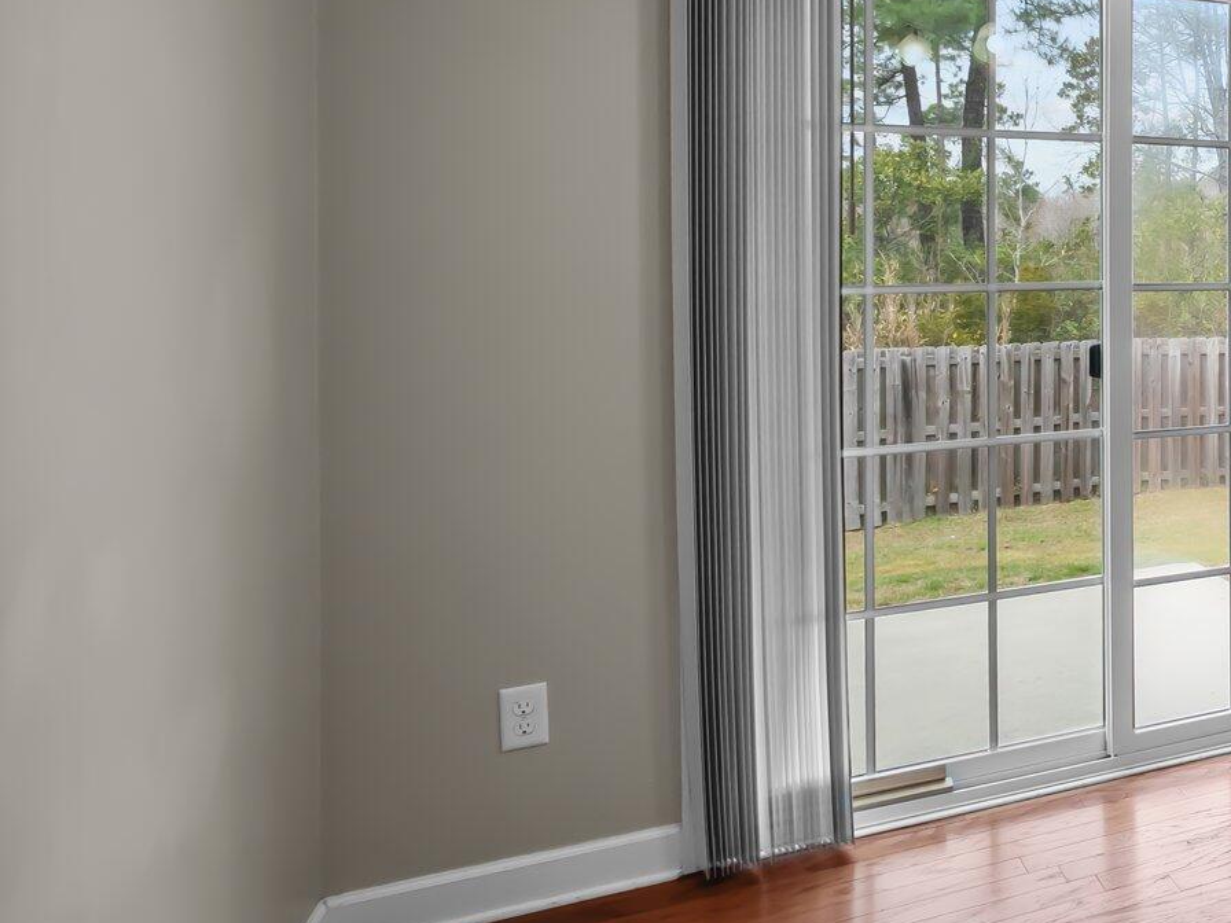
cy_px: 250
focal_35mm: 32
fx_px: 1138
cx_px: 1385
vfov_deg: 43.0
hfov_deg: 42.9
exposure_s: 1/125
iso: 400
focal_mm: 7
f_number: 4
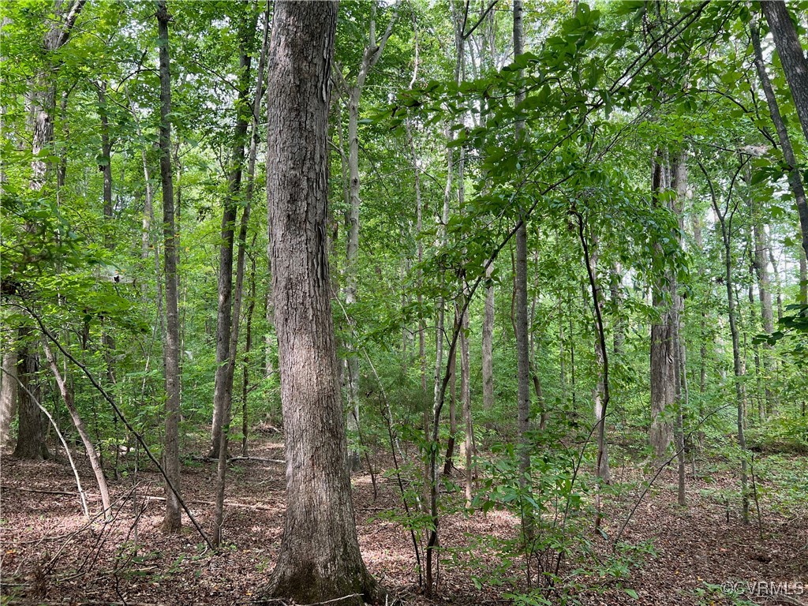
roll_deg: +0.7
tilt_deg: +1.6
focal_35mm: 26
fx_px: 607
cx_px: 404
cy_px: 303
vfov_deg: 53.1
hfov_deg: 67.3
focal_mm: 5.7
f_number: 1.5
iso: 64
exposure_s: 1/121
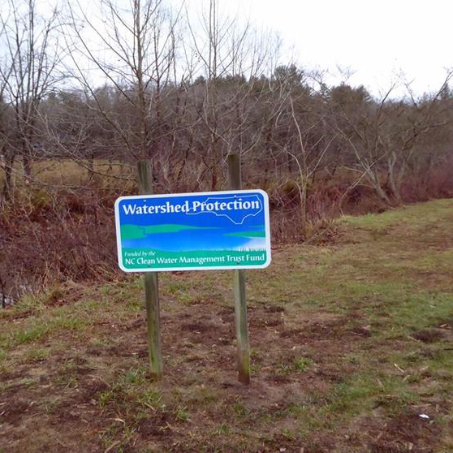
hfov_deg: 43.7
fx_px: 563
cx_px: 183
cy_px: 227
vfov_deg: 43.9
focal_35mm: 38
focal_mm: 5.4
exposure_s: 1/250
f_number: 3.5
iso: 400
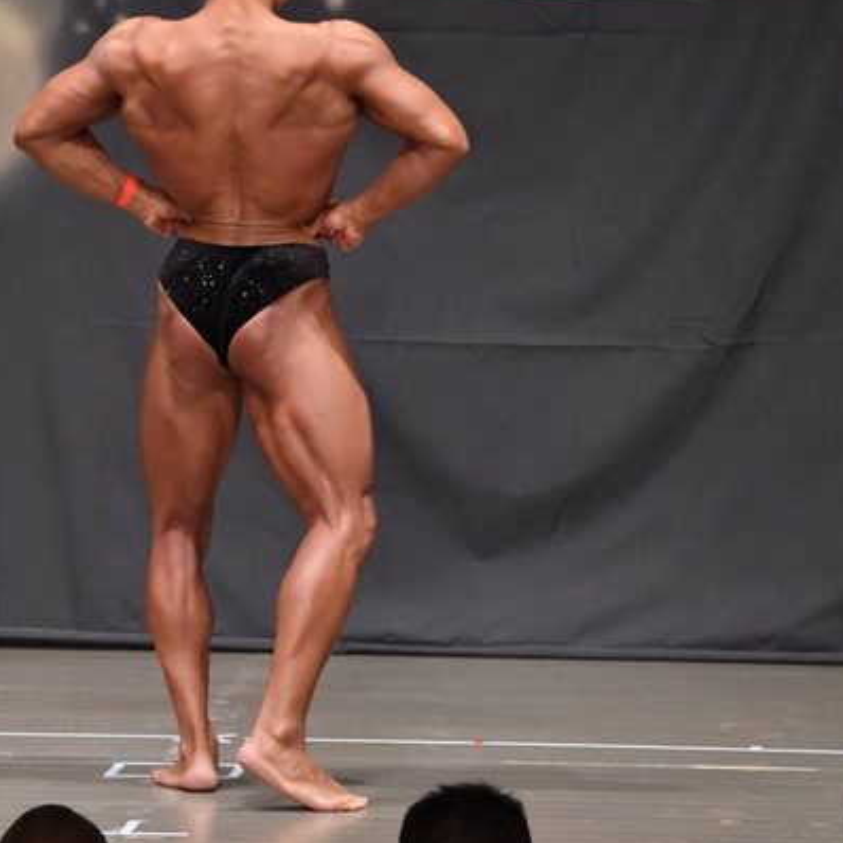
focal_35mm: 372
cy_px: 333
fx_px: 10249
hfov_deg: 4.7
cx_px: 202
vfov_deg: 4.7
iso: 6400
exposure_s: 1/400
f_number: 5.6
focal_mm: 150
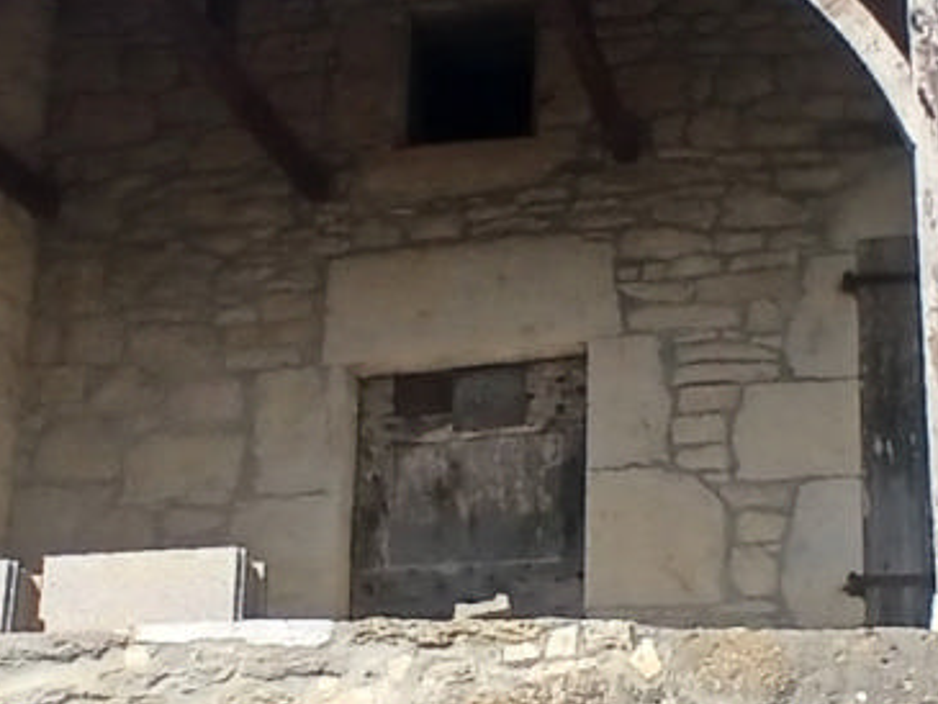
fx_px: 1816
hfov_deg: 28.9
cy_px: 496
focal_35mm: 67
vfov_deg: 21.8
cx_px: 535
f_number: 2.2
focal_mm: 1.4
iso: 50
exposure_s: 1/1427
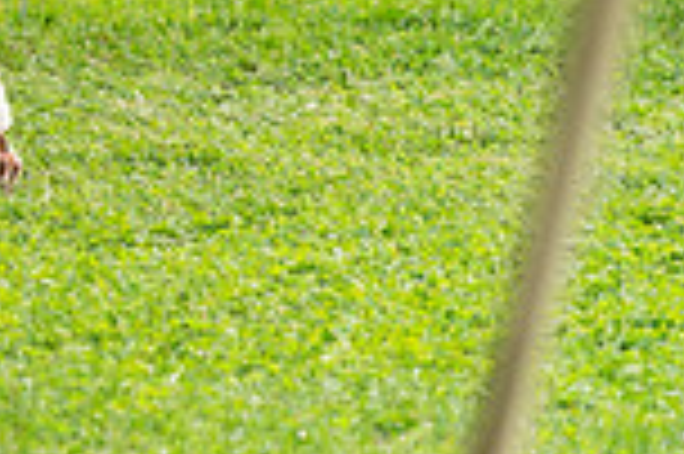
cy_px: -375
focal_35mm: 741
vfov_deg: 1.8
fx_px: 14064
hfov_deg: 2.8
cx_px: -576
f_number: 3.5
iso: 400
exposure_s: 1/1250
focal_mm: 194
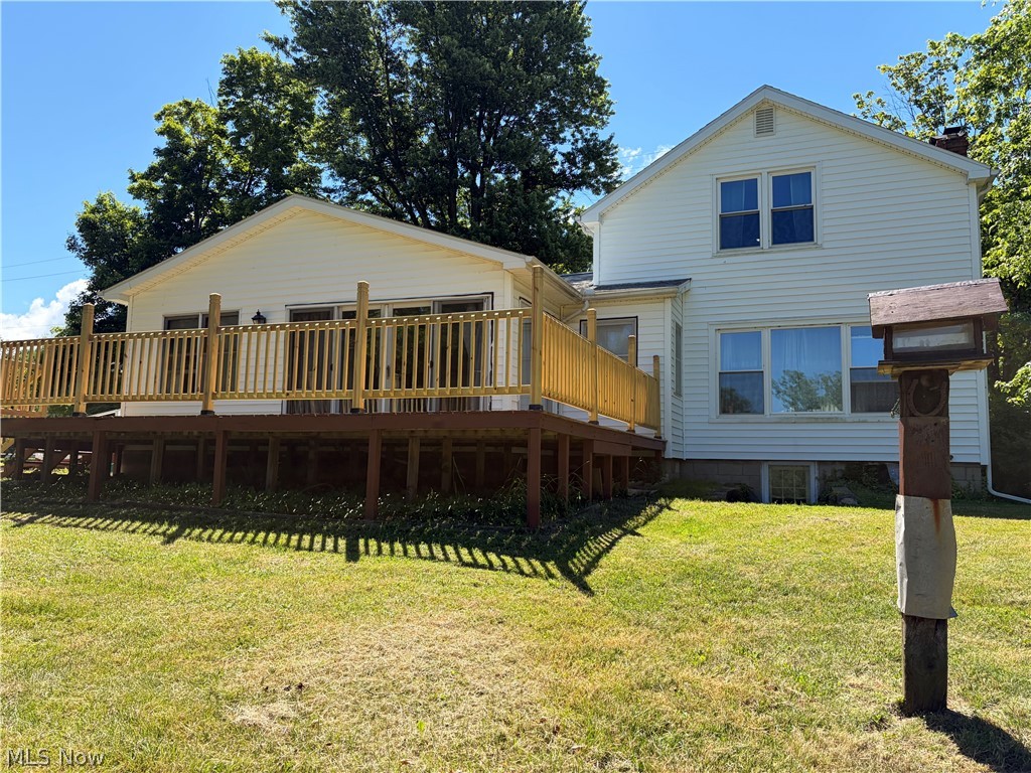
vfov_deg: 53.1
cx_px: 516
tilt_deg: +7.1
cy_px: 386
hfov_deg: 67.3
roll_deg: -0.2
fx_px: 774
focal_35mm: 26
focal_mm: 5.96
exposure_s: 1/1953
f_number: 1.6
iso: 50
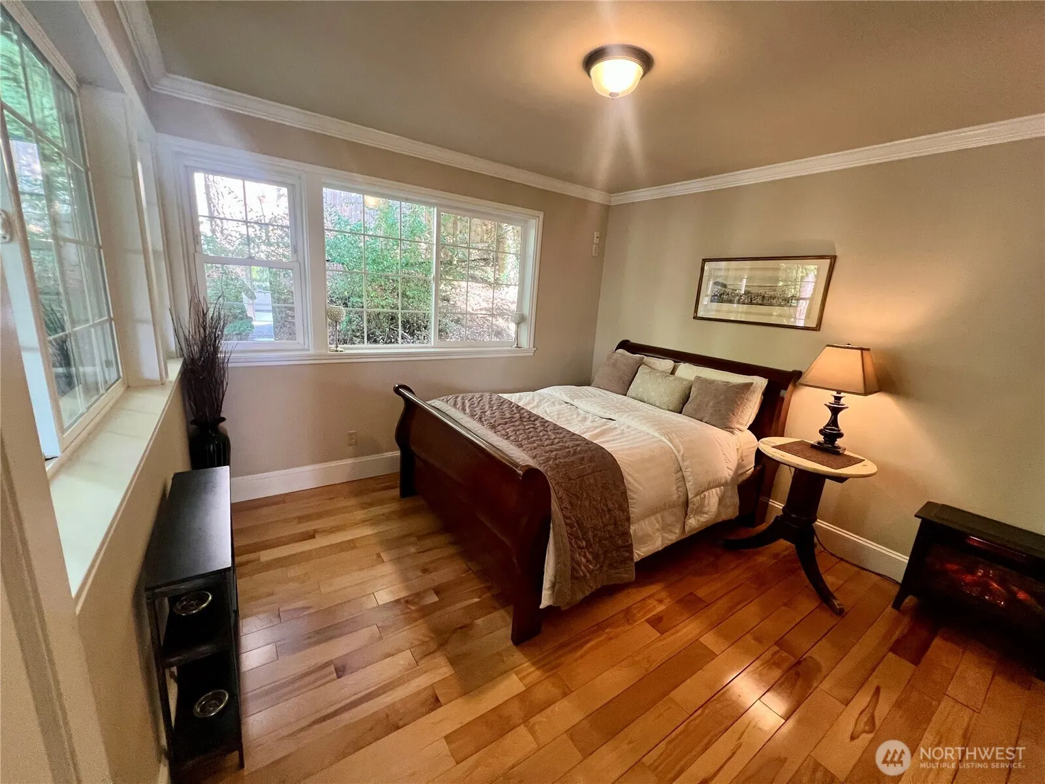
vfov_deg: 89.9
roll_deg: -3.7
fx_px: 392
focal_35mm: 13
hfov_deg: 106.2
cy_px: 392
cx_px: 522
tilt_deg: -13.8
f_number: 1.8
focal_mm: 1.57
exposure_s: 1/60
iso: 320
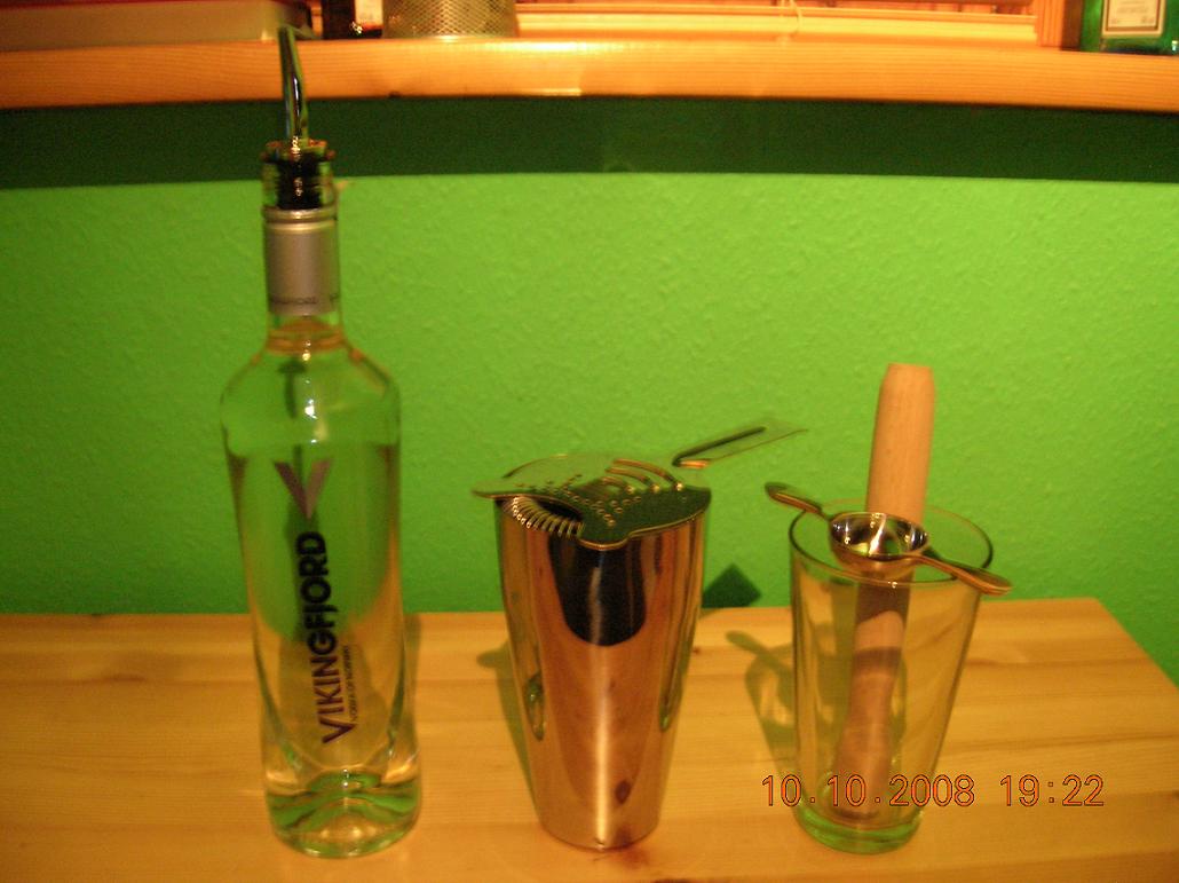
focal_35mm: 34
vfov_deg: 41.7
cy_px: 442
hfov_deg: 54.0
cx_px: 590
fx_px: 1157
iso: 200
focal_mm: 5.7
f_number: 2.9
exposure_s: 1/3
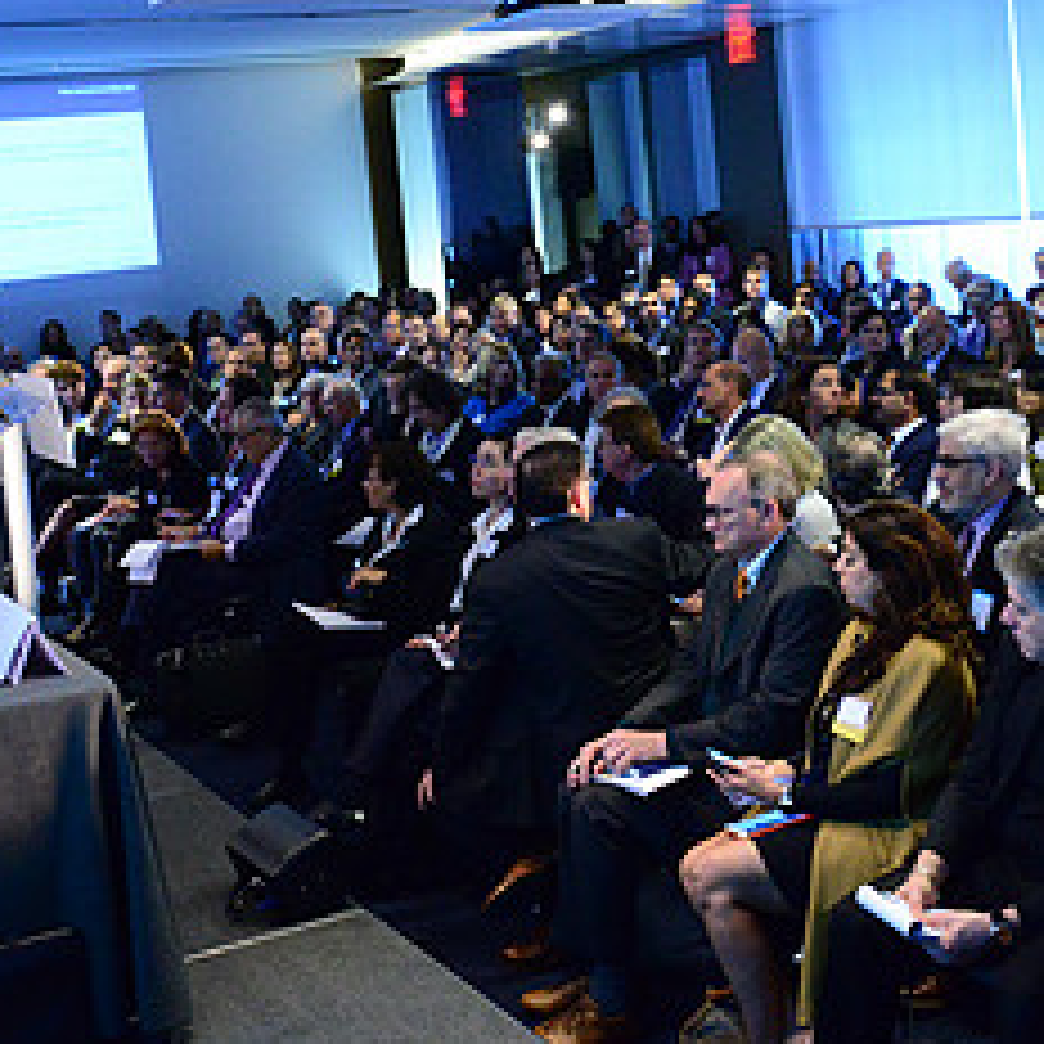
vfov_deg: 33.0
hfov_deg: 33.4
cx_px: 454
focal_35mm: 51
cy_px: 317
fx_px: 1740
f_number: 5.6
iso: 6400
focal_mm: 24
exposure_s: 1/60
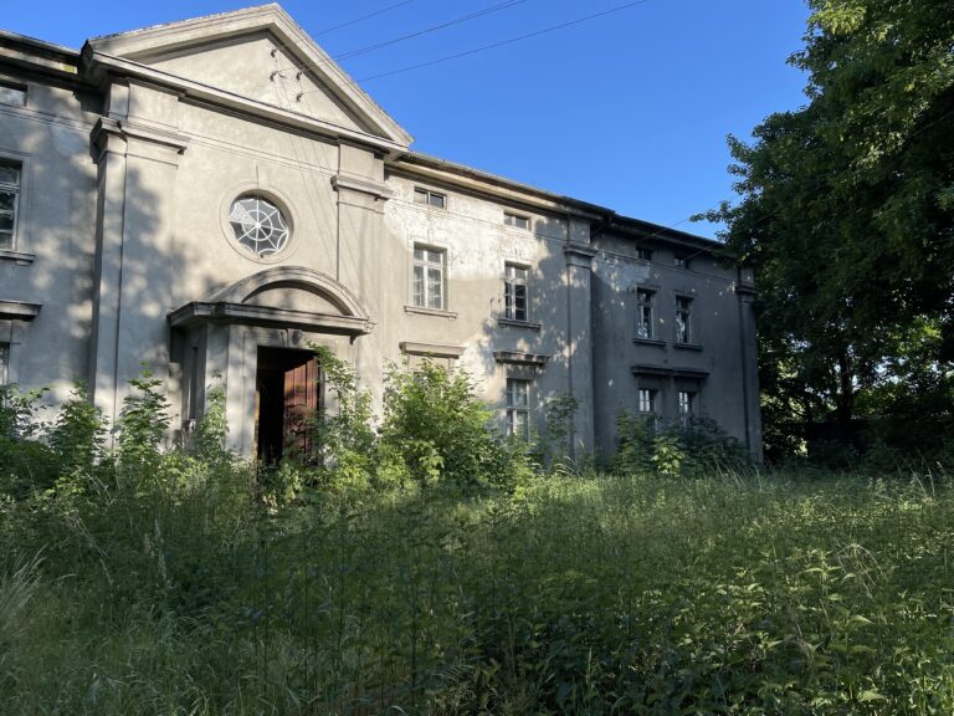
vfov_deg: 53.1
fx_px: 717
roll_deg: +1.2
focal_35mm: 26
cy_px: 358
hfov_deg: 67.3
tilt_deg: +6.9
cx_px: 477
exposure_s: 1/1912
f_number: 1.6
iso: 32
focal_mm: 5.1
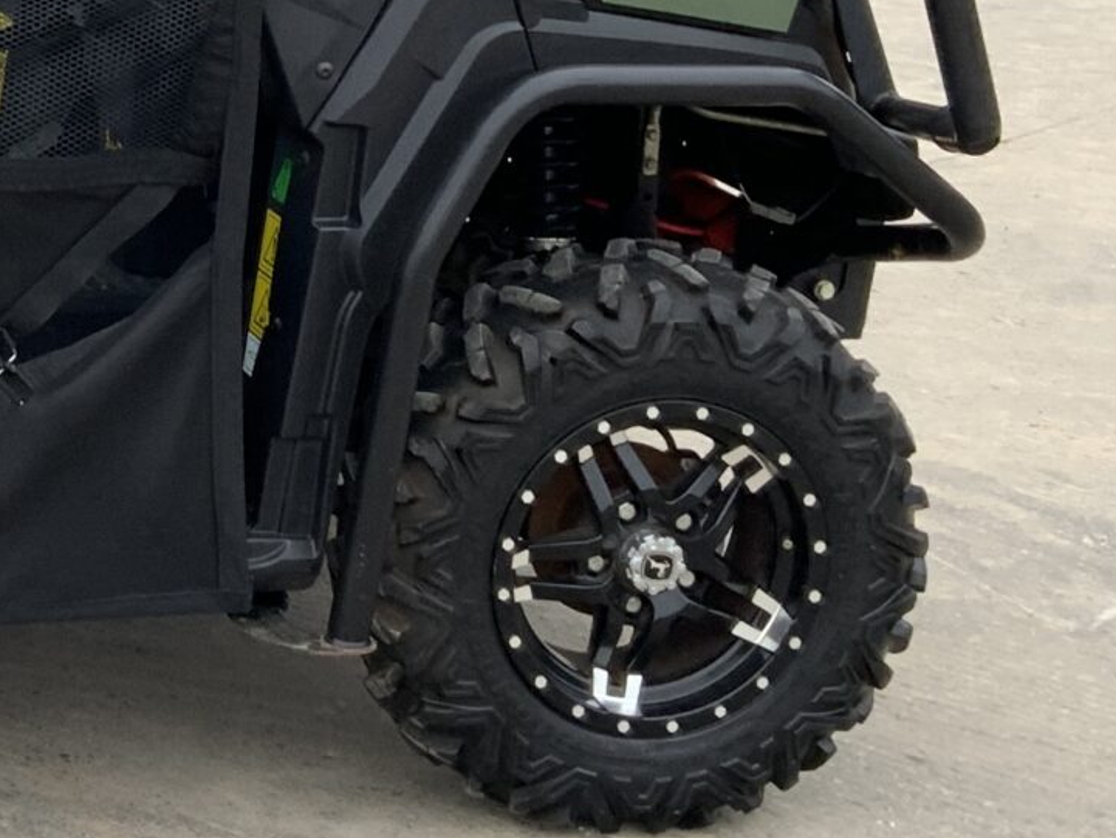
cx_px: -276
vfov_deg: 14.0
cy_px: -161
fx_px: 3321
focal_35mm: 103
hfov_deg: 18.0
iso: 40
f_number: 1.8
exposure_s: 1/122
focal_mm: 3
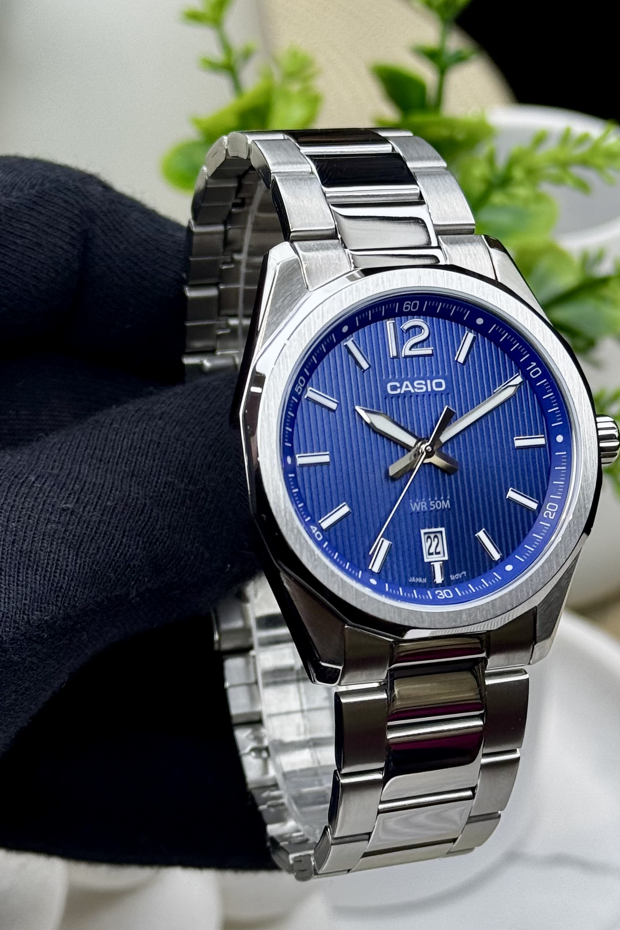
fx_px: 1602
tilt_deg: -33.7
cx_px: 392
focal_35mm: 62
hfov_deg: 21.9
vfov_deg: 32.4
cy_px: 490
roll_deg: -1.2
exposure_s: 1/454
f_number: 1.78
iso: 64
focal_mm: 6.76
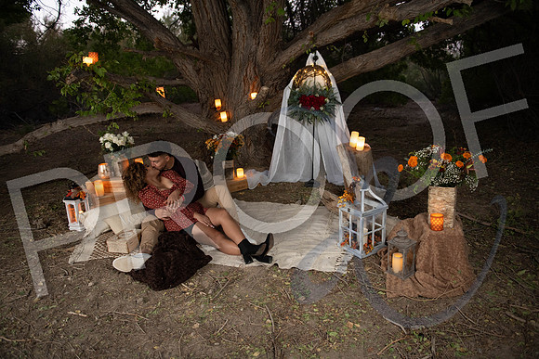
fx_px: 359
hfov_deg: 73.7
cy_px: 180
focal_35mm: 24
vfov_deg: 53.2
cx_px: 270
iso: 640
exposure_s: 1/60
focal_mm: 24
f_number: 2.8
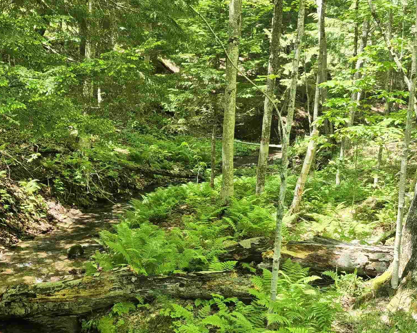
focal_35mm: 46
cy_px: 262
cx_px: 95
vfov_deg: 31.9
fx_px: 568
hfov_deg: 39.1
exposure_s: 1/180
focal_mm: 5.4
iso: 100
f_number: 1.8
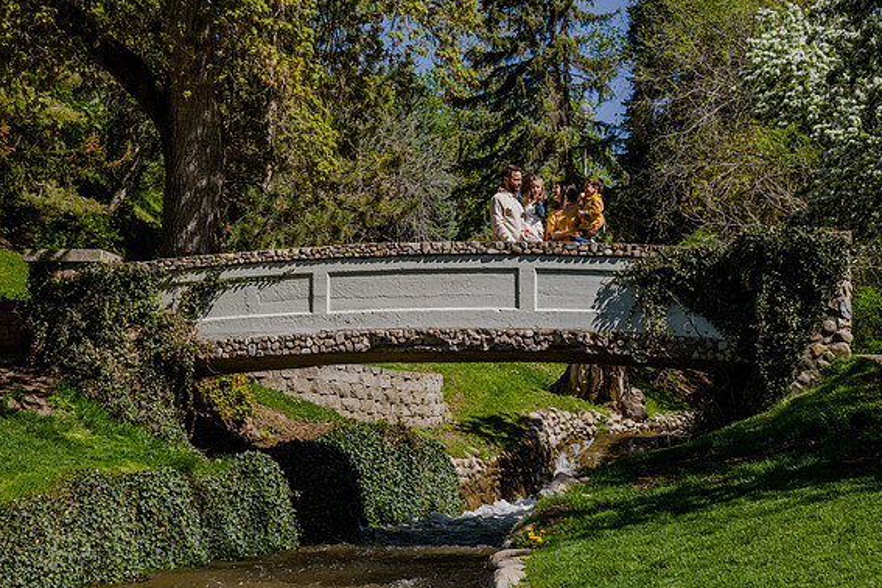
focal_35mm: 68
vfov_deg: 20.0
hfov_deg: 29.7
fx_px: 1666
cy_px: 293
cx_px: 443
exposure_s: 1/160
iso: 200
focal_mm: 62
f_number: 10
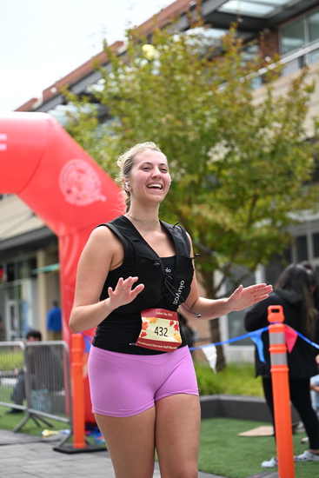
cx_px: 160
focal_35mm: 70
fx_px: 930
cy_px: 239
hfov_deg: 19.5
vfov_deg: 28.8
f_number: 2.8
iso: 640
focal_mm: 70
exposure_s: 1/2500
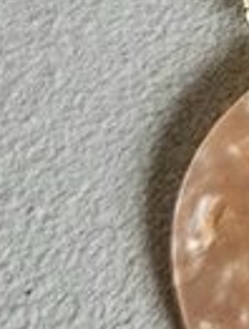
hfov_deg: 9.6
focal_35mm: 140
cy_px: -53
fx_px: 1336
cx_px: 561
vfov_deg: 13.7
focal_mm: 5.4
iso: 400
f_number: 1.8
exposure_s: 1/101
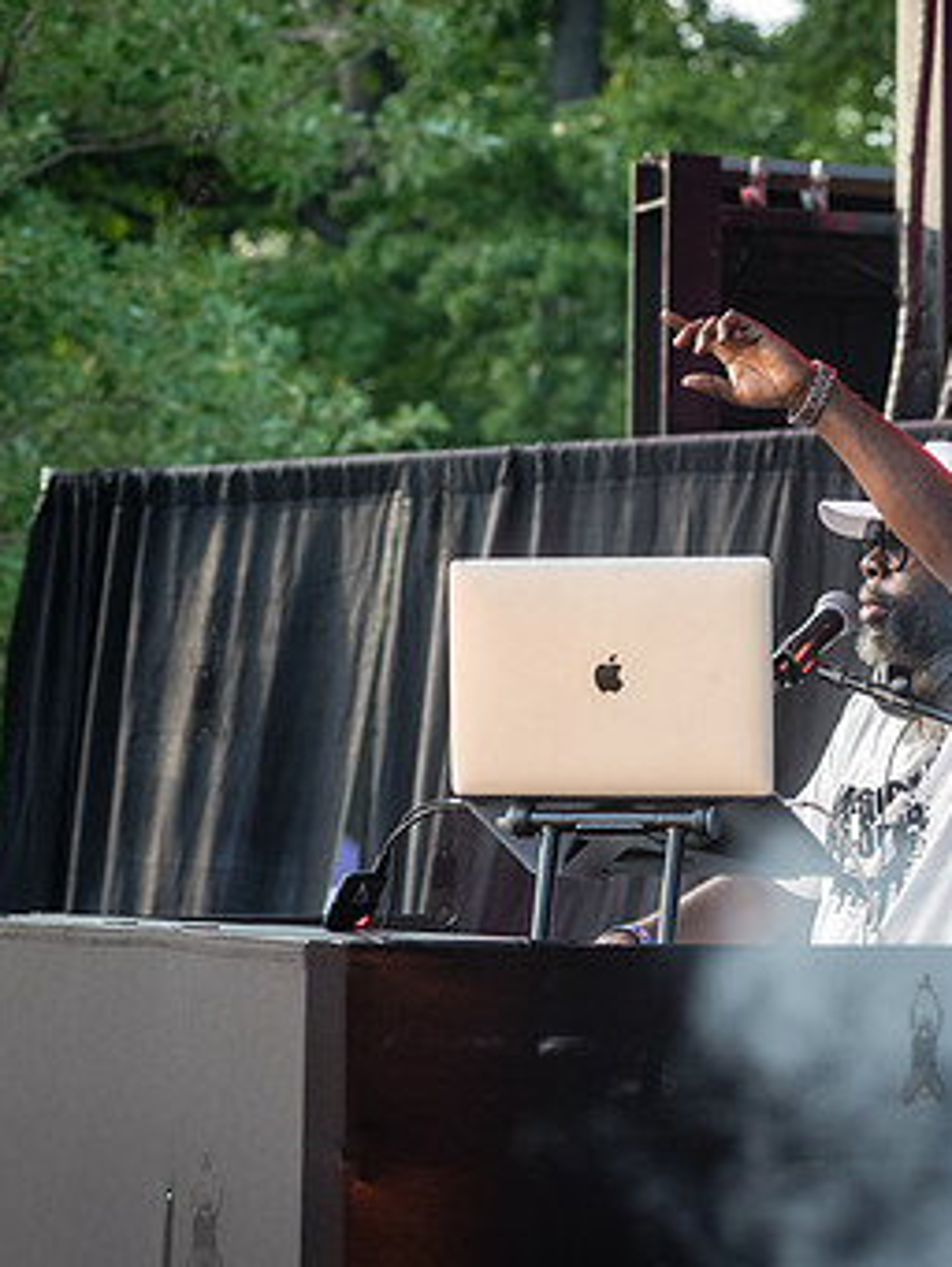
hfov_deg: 10.3
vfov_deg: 13.8
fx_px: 5240
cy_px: 678
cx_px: 922
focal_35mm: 143
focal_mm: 86
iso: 1000
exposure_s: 1/400
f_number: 4.5
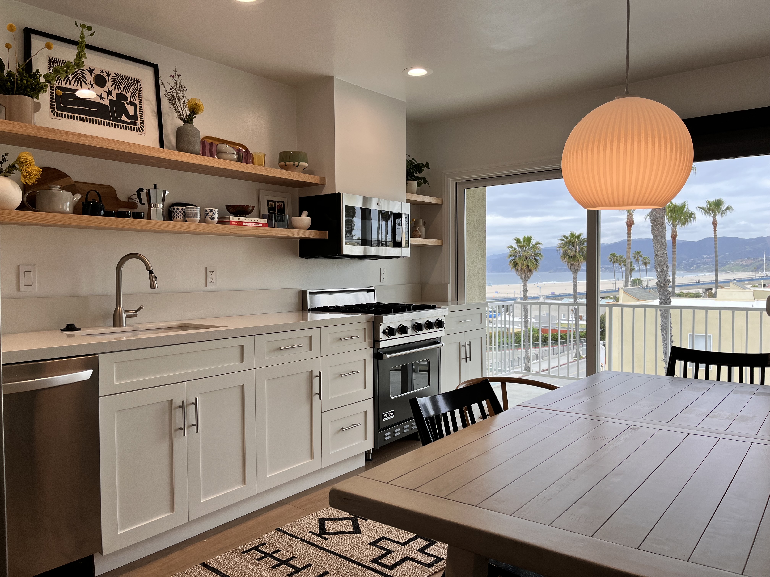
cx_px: 385
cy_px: 288
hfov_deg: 67.3
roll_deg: +0.9
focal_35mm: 26
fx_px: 578
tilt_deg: -1.7
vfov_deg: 53.1
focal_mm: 5.1
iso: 40
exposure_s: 1/144
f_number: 1.6
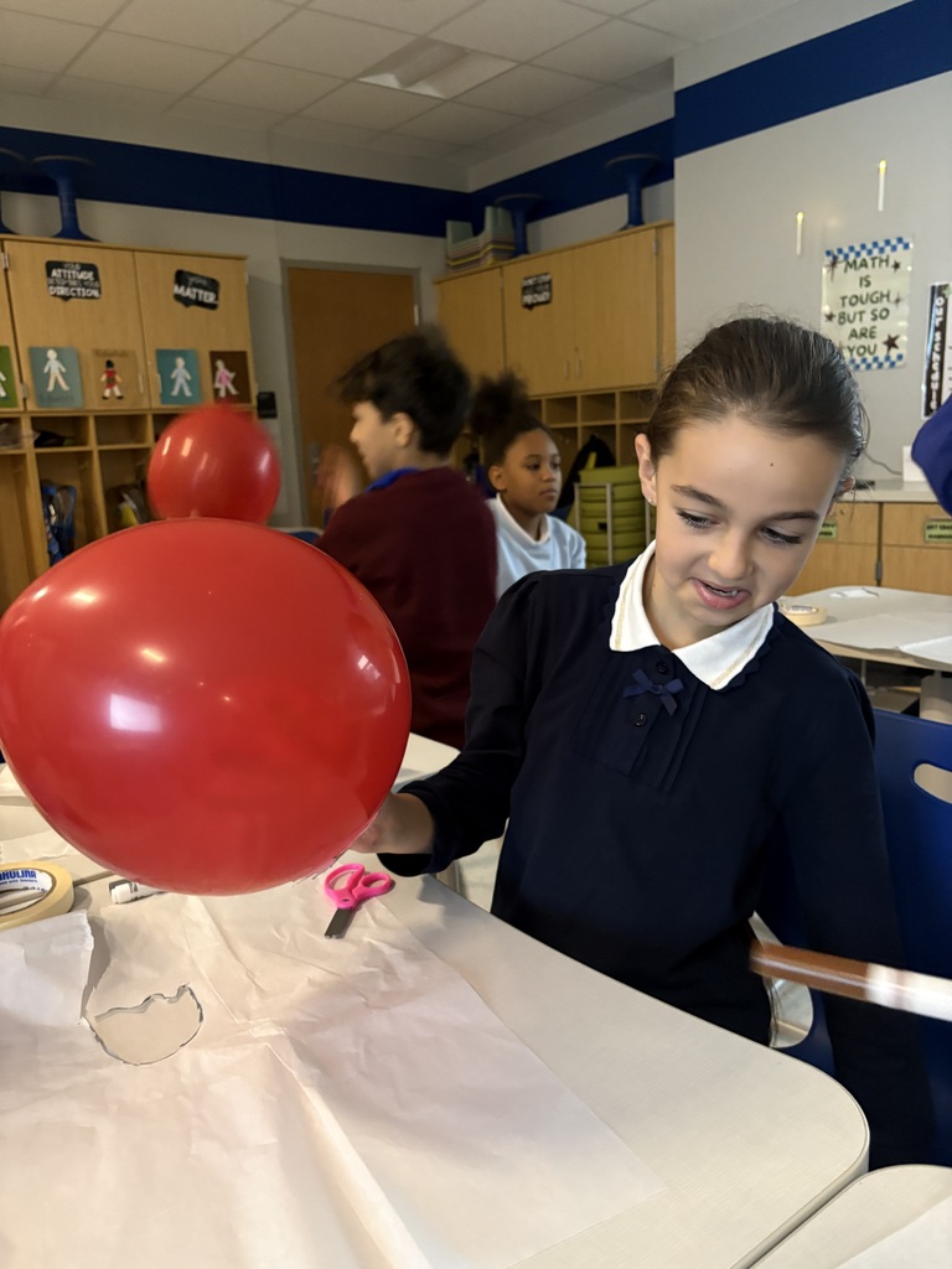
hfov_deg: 53.1
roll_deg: +2.8
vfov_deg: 67.3
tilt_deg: -9.5
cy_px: 634
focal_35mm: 26
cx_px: 476
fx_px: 953
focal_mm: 5.96
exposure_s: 1/30
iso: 640
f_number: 1.6
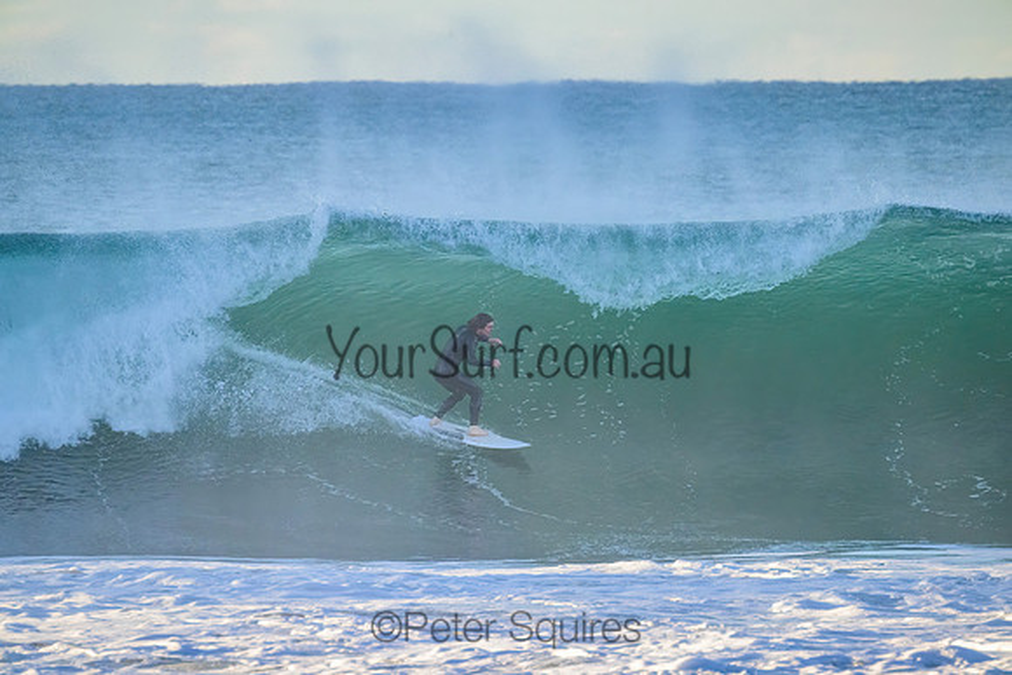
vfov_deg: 2.2
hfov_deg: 3.3
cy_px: 338
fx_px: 17713
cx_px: 506
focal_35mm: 630
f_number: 11
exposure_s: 1/1600
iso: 3600
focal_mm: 630
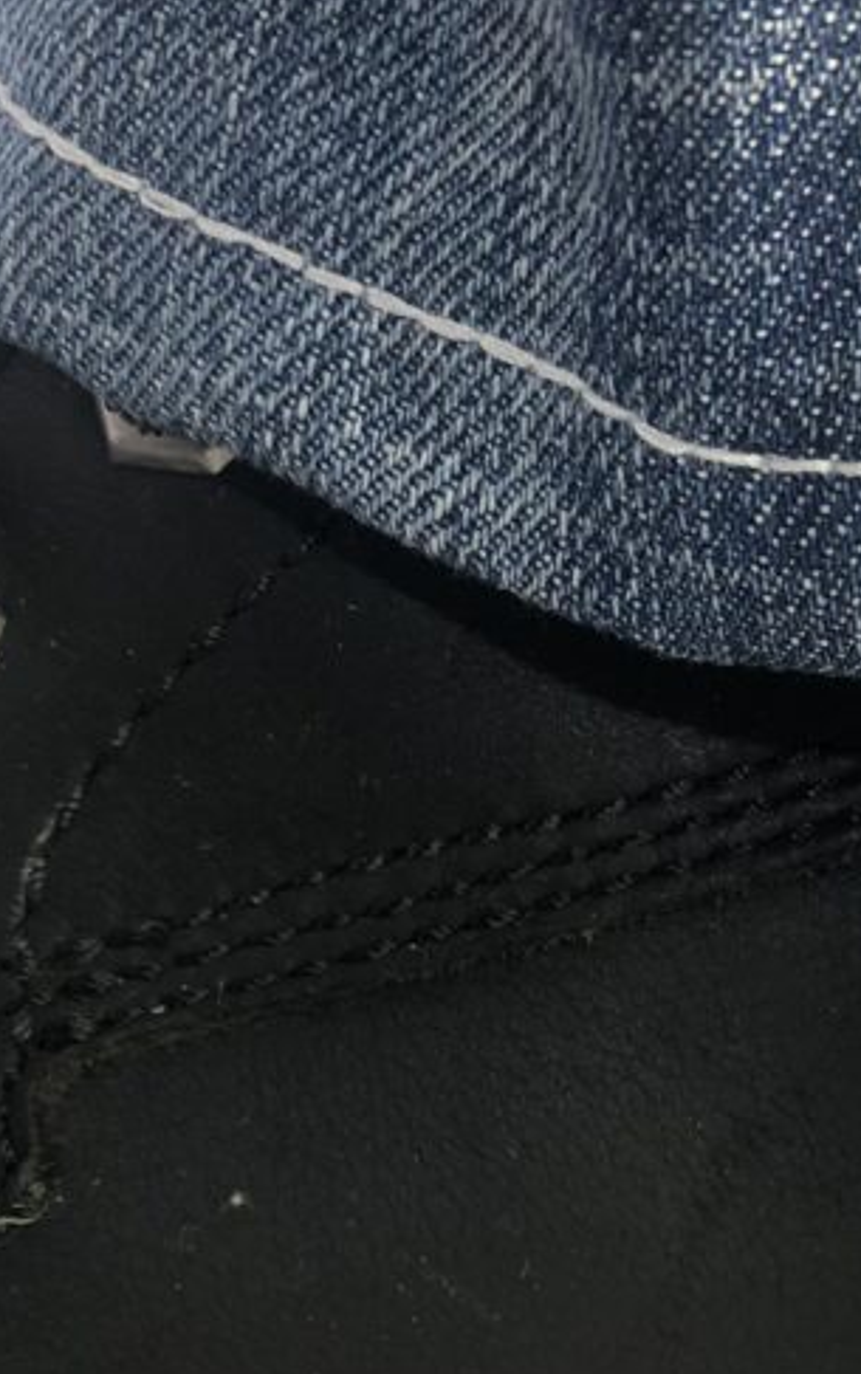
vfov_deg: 28.7
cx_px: 1019
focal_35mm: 70
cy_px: 1090
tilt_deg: -31.3
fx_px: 2624
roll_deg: +3.2
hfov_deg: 17.8
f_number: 1.8
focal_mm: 4
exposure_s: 1/30
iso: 25
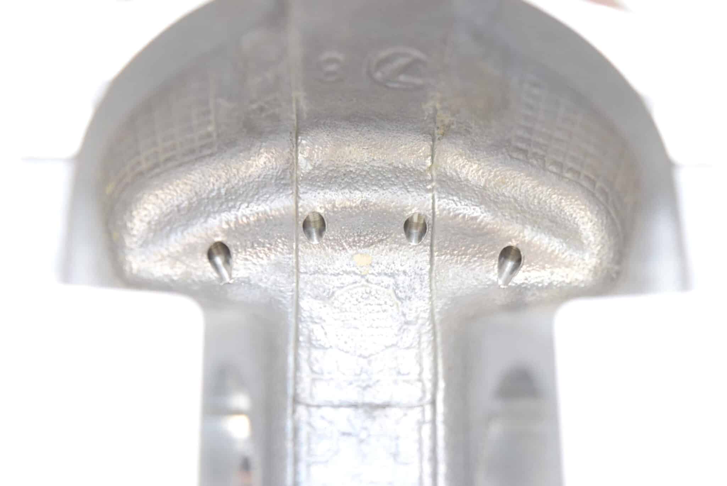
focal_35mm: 82
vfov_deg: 16.6
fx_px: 1667
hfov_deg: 24.6
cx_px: 364
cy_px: 243
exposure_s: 1/60
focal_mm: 55
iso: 640
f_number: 5.6
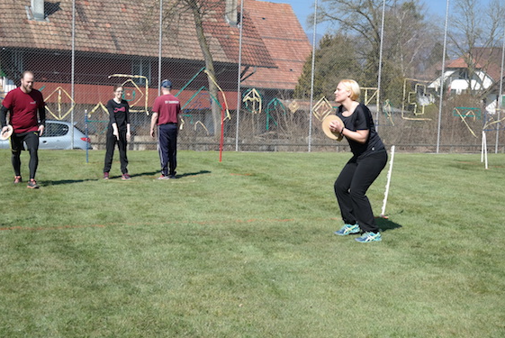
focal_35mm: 57
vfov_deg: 23.8
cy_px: 177
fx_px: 800
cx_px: 279
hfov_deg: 35.0
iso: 100
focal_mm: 33
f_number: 6.3
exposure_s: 1/250
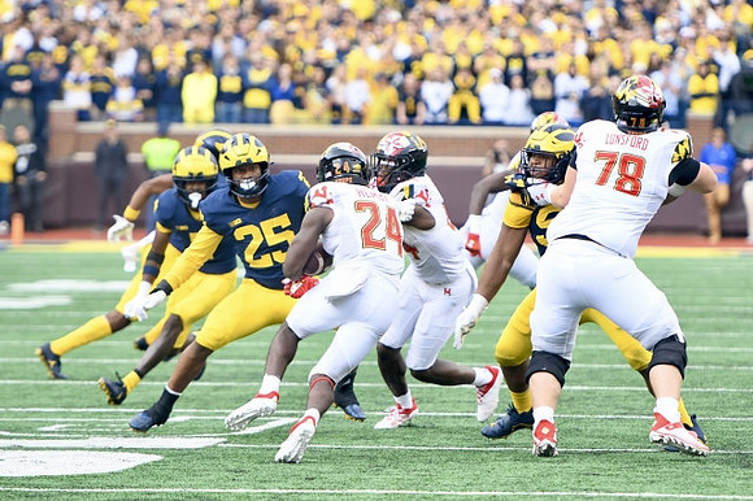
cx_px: 376
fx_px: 5790
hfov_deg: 7.4
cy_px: 250
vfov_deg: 5.0
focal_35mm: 277
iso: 640
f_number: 2.8
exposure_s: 1/1250
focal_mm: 185
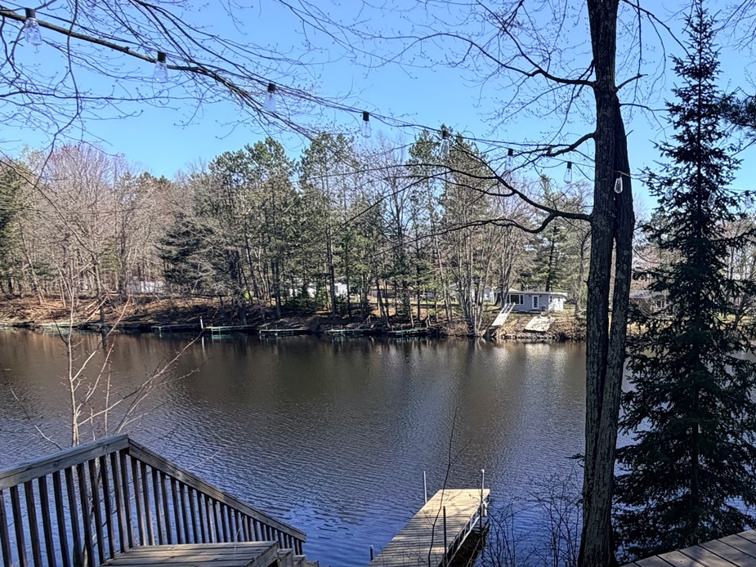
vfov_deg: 44.8
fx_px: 677
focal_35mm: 31
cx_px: 730
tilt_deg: -6.1
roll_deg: -0.7
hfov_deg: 49.4
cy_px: 373
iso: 40
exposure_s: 1/672
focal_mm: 2.22
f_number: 2.2
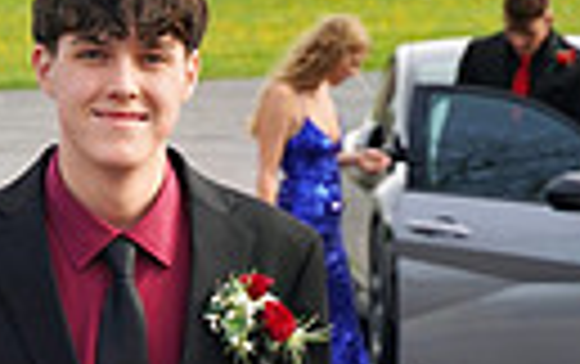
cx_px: 63
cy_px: 867
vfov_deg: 3.1
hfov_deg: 4.9
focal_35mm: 427
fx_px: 6758
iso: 250
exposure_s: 1/250
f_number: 6.3
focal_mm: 80
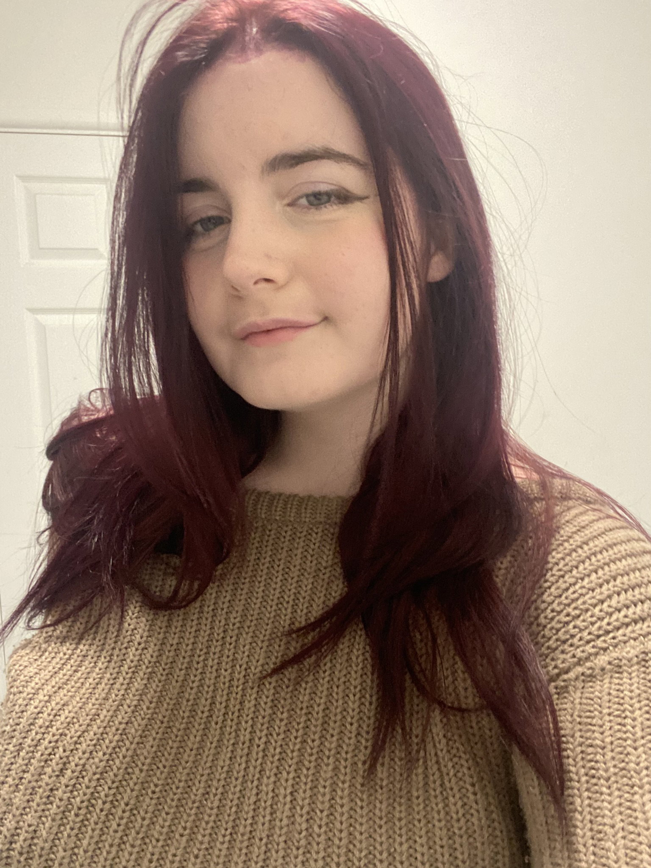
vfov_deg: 60.0
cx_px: 326
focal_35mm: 30
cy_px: 434
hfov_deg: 46.8
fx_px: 752
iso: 320
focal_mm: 2.71
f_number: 2.2
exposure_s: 1/25
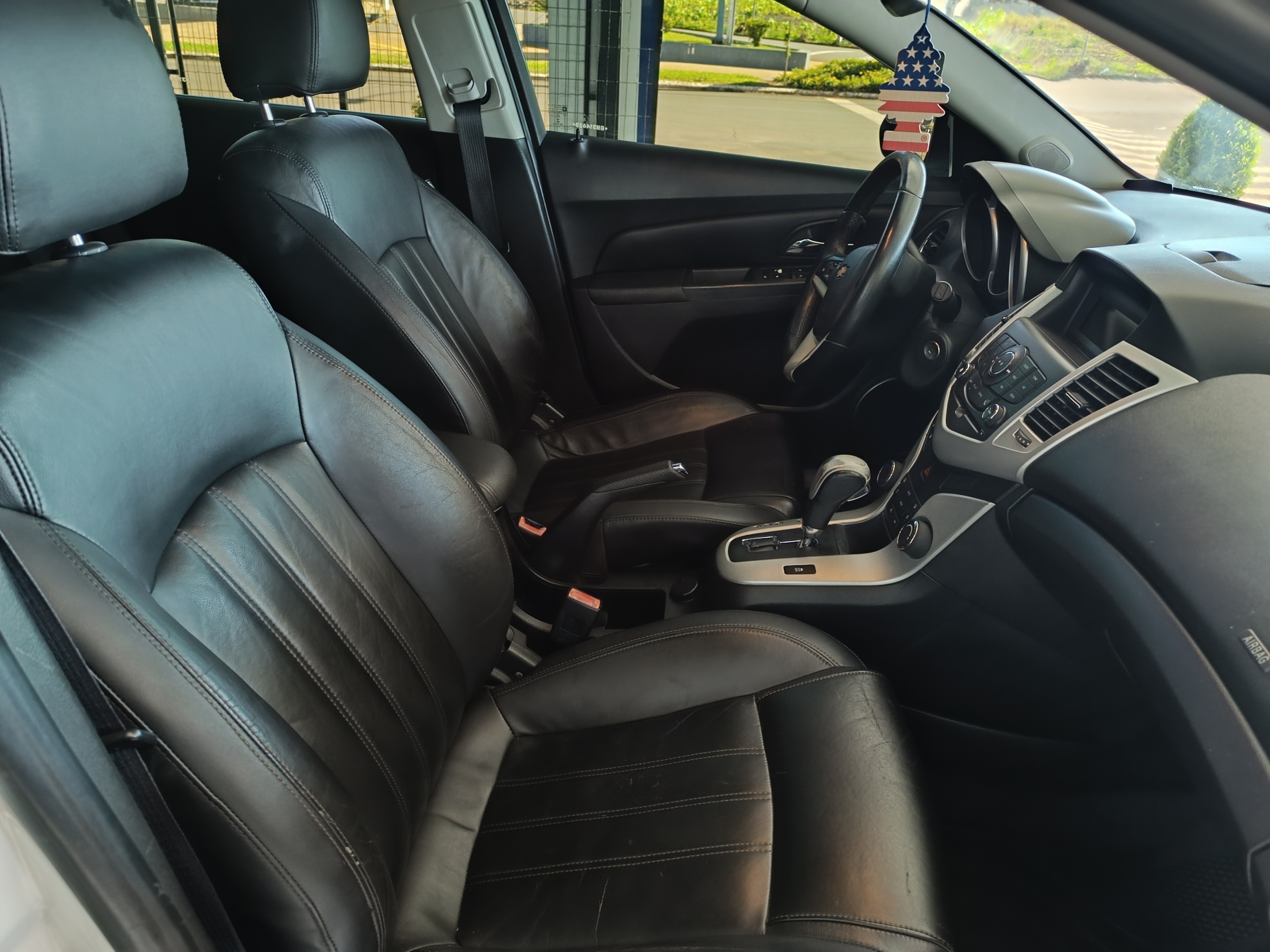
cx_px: 635
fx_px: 881
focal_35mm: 24
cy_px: 476
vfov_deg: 56.8
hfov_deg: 71.6
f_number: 1.65
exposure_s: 1/60
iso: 1209
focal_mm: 6.14
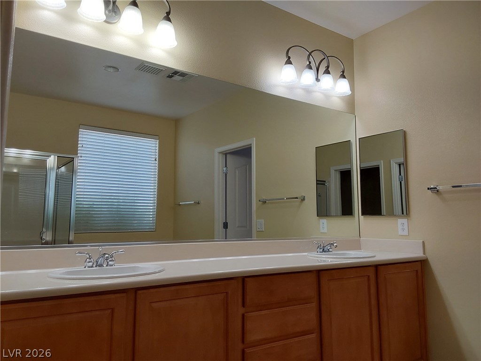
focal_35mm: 28
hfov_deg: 63.4
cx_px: 240
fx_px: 389
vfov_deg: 49.7
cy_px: 180
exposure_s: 1/120
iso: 80
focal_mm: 2.91
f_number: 1.9
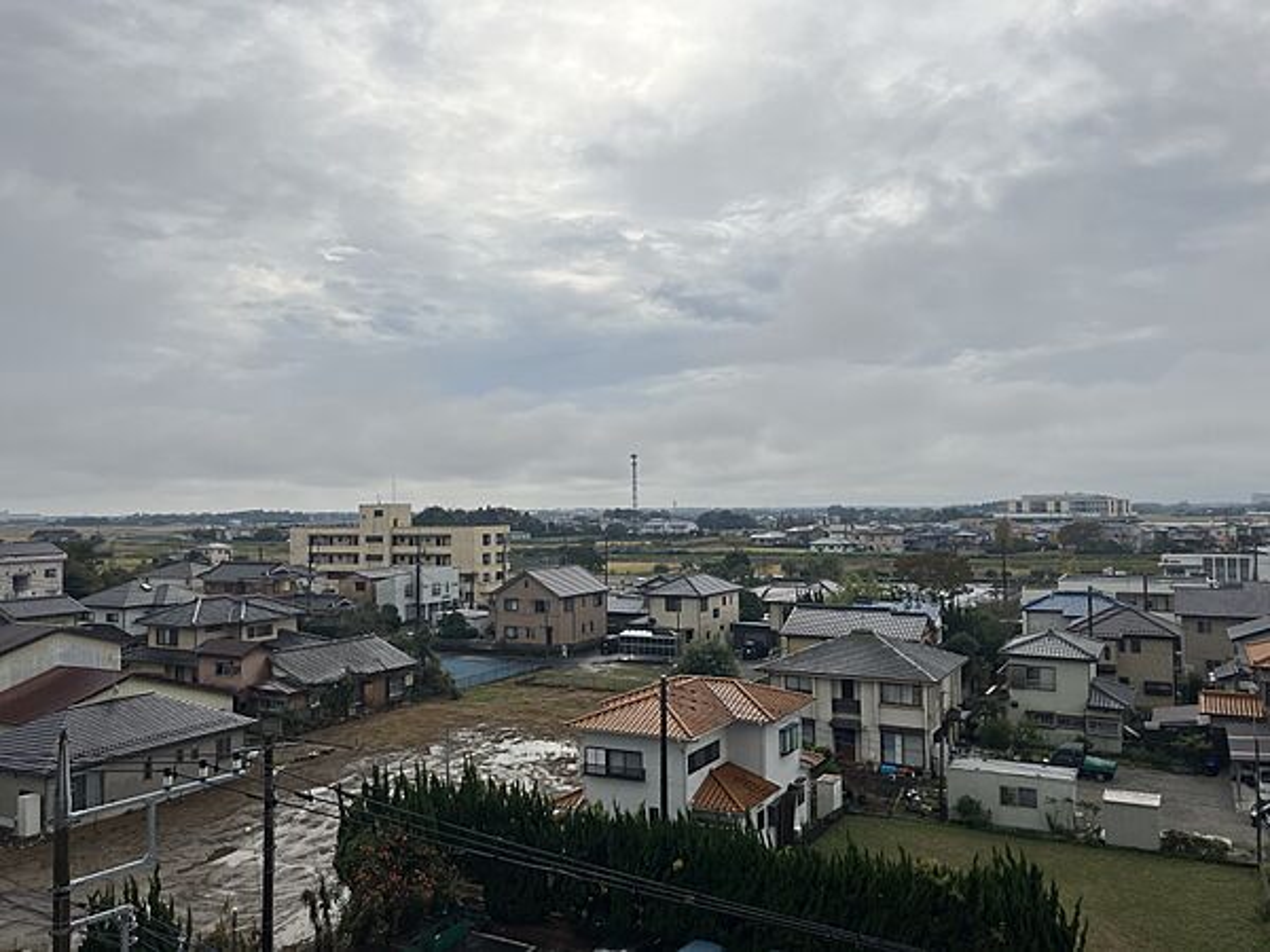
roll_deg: +0.9
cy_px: 476
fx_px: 1027
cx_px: 635
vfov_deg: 49.7
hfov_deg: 63.4
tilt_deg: +2.2
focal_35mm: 28
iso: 32
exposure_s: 1/4878
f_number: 1.8
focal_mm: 3.99
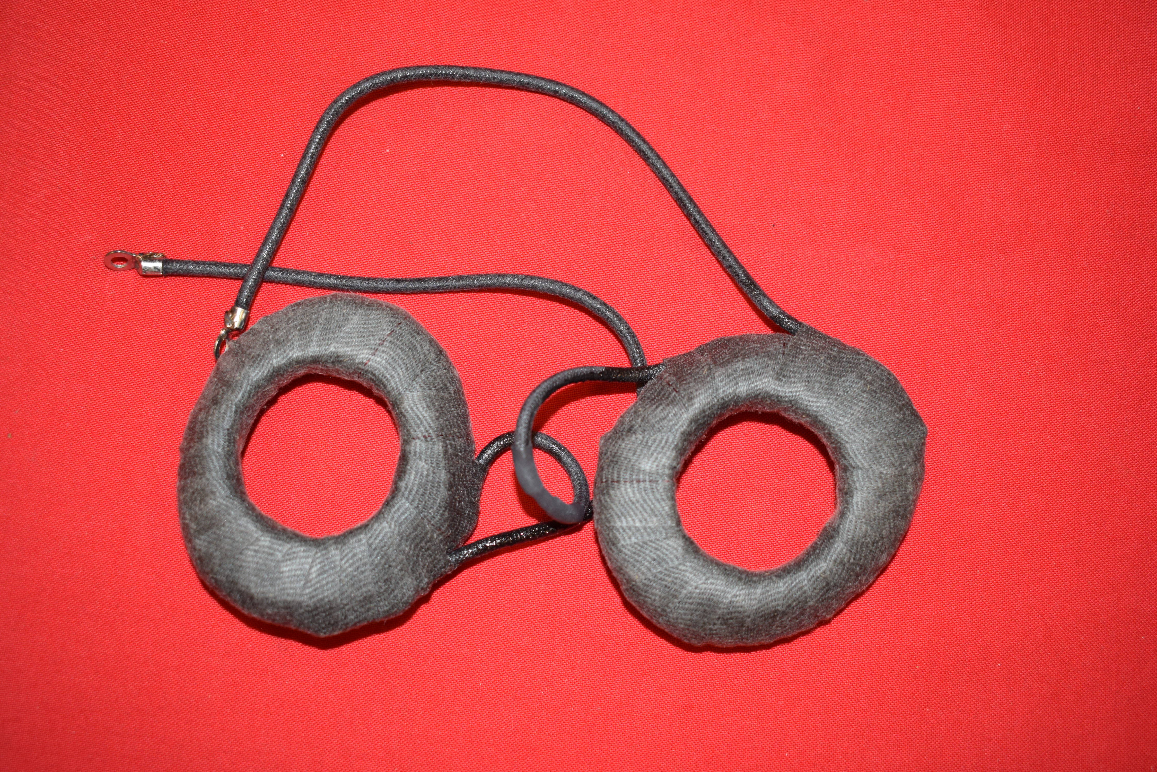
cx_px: 578
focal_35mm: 42
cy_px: 386
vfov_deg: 31.9
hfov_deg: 46.4
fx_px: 1350
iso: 400
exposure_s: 1/125
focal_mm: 28
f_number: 5
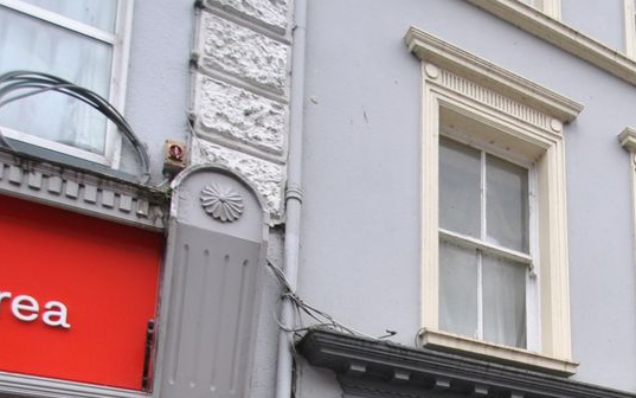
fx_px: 711
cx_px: 561
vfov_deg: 27.6
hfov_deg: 44.3
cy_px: 475
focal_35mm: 41
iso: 200
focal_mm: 10
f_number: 4
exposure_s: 1/125
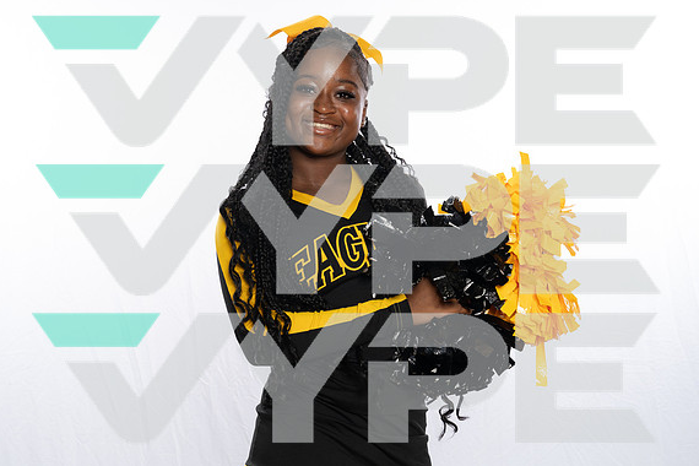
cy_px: 230
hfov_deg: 35.1
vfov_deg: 23.8
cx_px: 348
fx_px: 1107
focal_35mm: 57
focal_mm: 56
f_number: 10
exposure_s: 1/250
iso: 1250
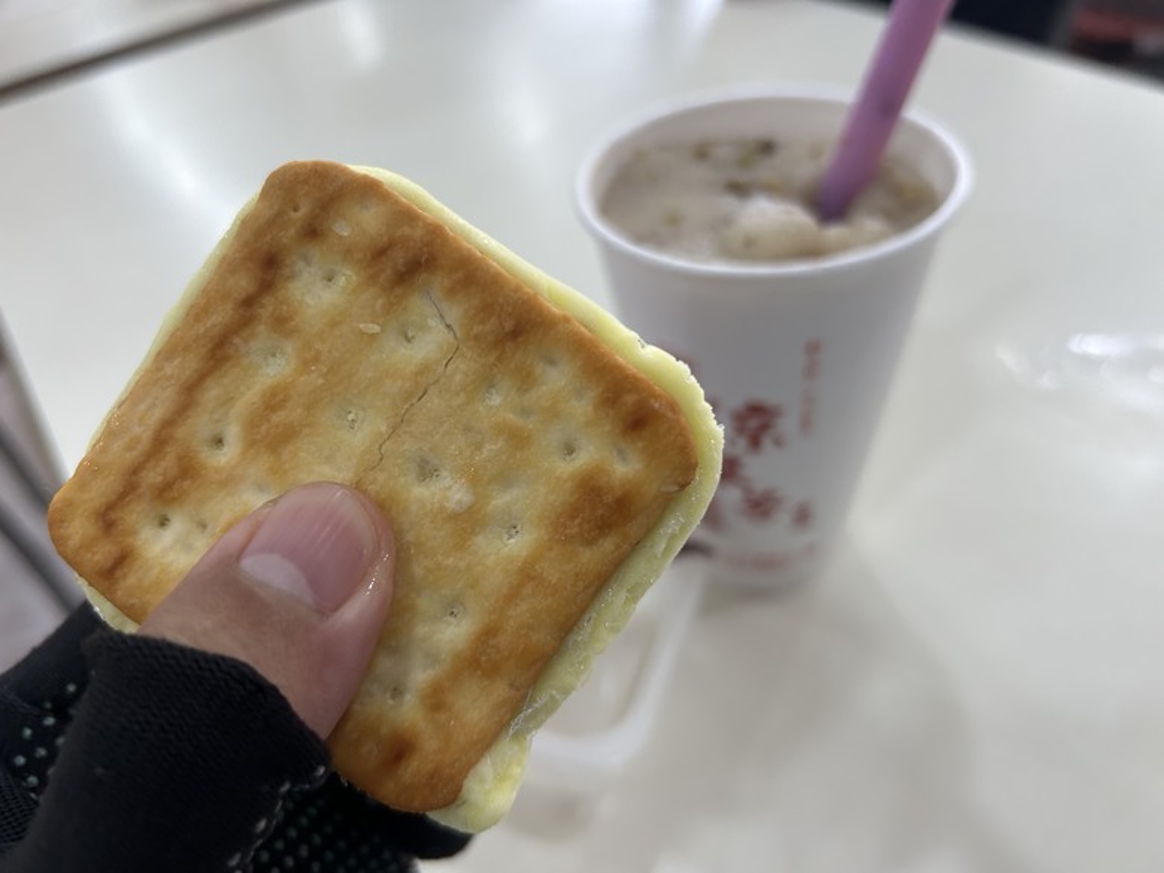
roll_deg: +9.9
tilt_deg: -40.5
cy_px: 436
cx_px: 582
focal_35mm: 26
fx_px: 874
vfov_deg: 53.1
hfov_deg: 67.3
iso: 64
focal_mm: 5.7
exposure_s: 1/120
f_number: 1.5
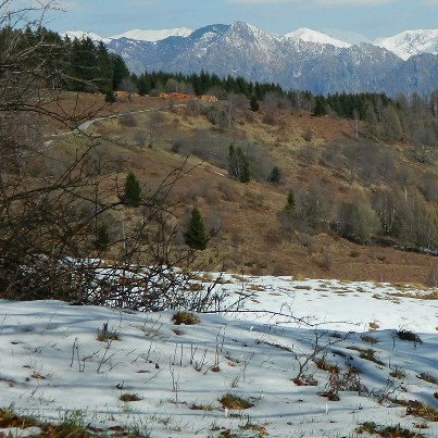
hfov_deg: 15.3
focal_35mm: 110
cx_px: 519
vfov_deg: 15.8
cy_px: 167
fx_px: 1575
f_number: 10.2
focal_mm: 8.4
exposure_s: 1/200
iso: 80
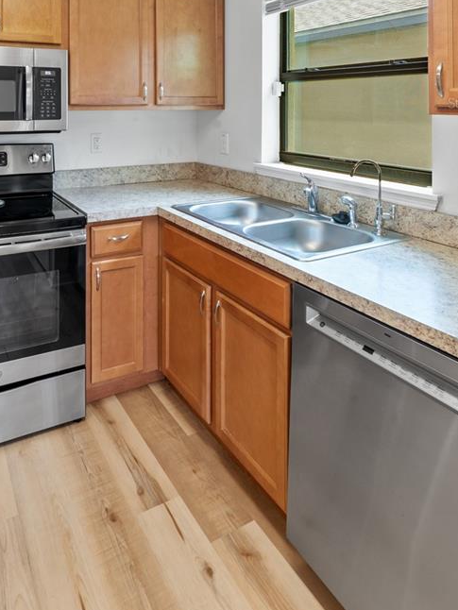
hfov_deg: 53.2
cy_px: 103
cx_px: 133
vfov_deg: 62.2
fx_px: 441
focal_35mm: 25
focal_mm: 14
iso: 160
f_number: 11
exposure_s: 1/2
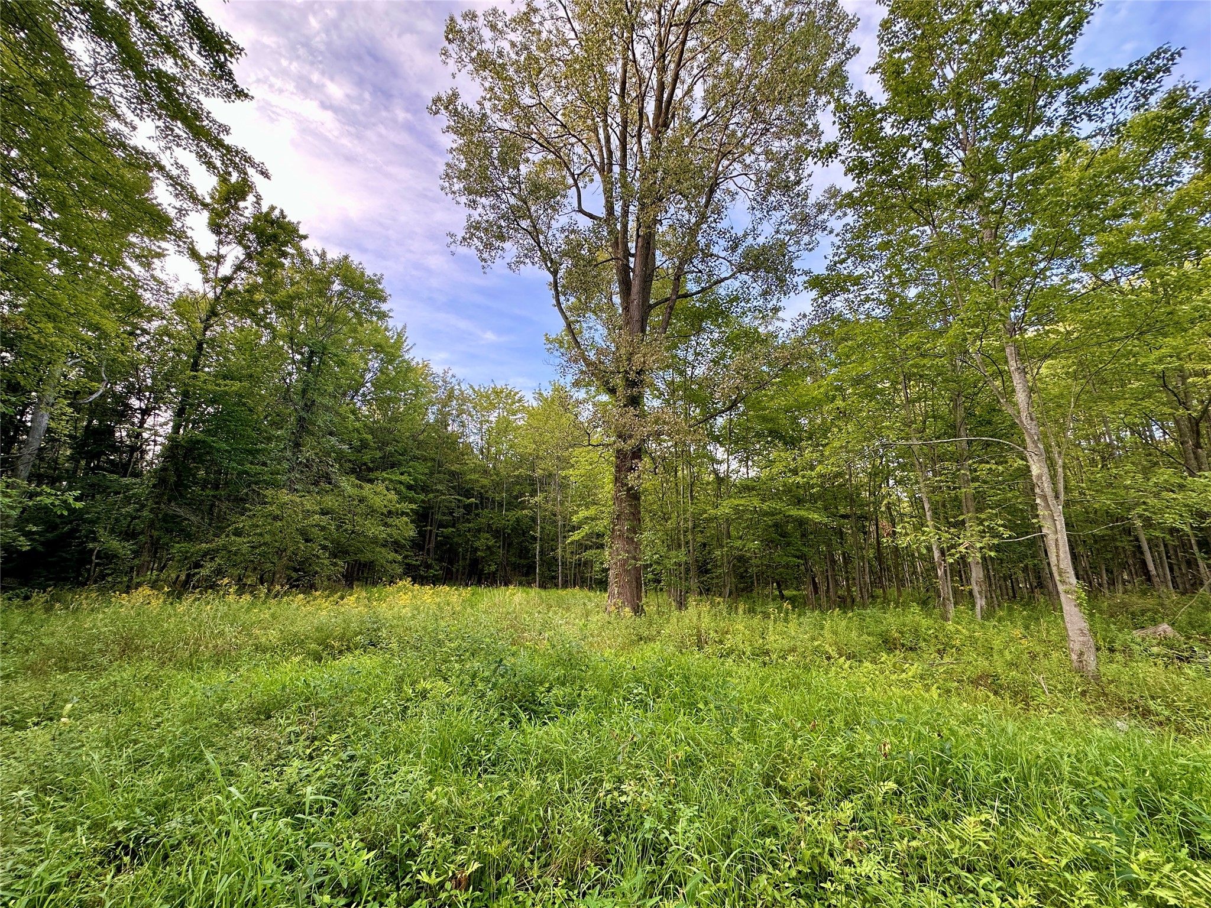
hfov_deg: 102.1
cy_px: 454
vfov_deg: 85.7
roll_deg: -0.9
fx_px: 490
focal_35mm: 14
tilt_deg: +13.3
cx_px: 606
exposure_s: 1/99
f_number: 2.2
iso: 50
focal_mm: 2.22
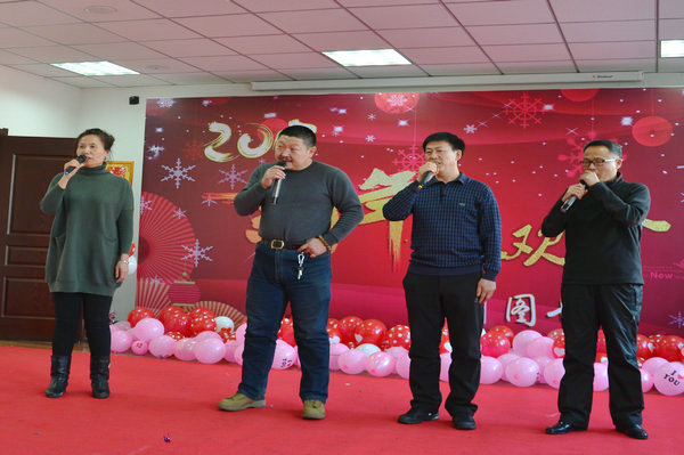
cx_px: 342
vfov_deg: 47.9
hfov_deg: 67.4
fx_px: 513
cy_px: 228
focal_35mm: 27
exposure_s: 1/60
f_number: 4
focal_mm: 18
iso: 560
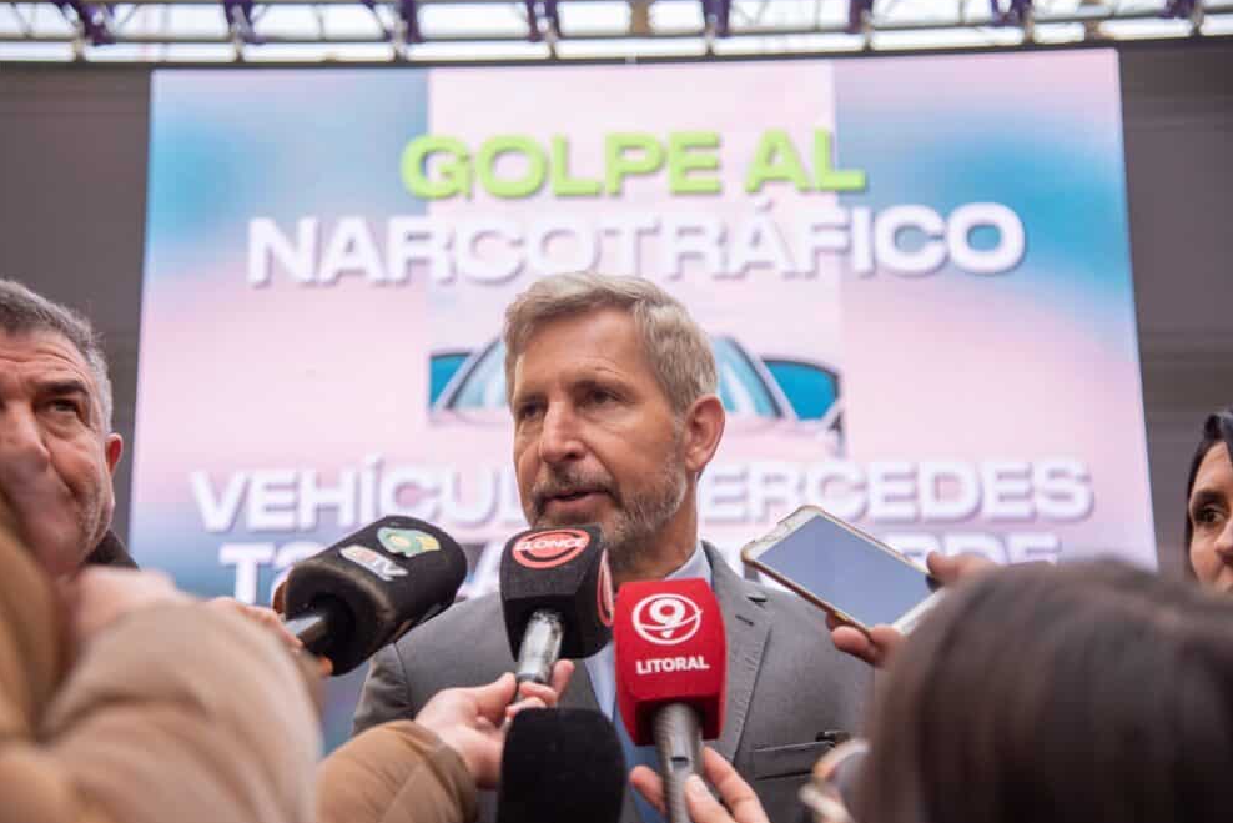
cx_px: 595
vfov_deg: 23.8
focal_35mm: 57
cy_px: 409
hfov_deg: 35.0
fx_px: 1952
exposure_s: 1/1250
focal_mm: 55
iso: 500
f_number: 4
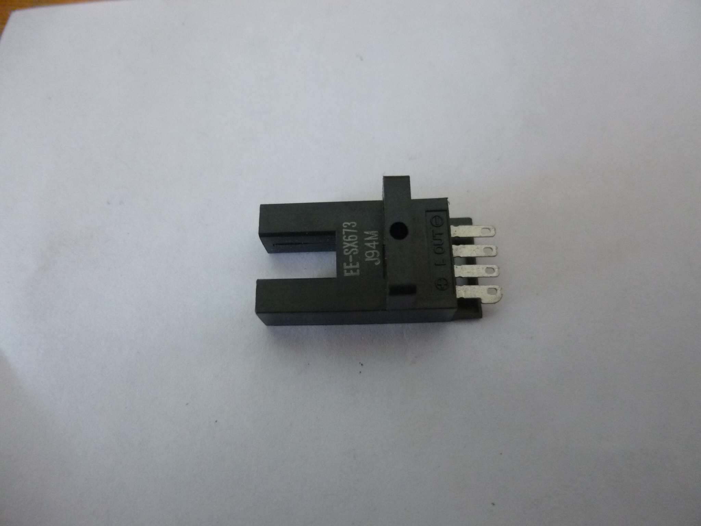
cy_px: 263
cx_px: 350
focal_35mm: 25
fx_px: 506
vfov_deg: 54.9
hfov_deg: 69.4
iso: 400
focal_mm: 4.5
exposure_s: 1/25
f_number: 3.1
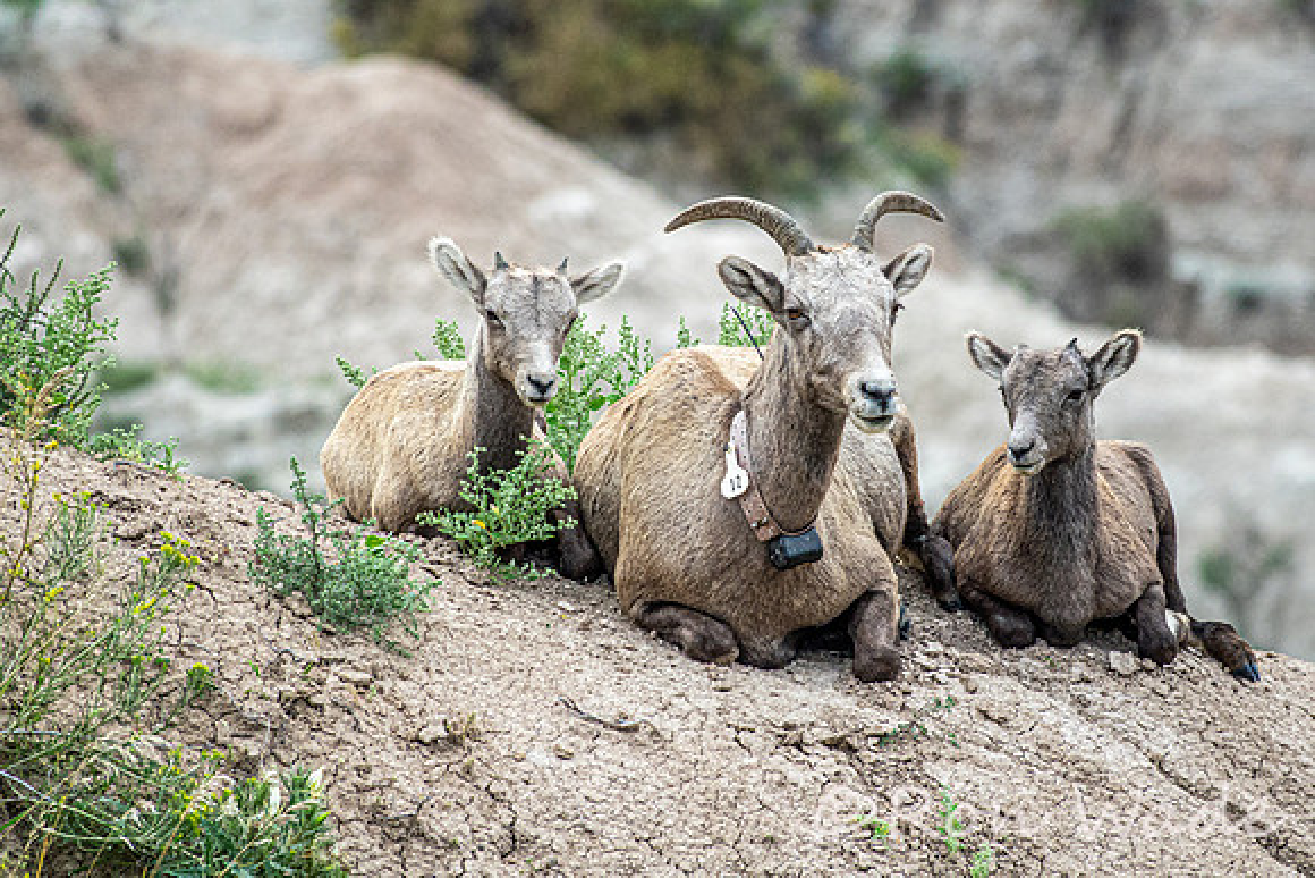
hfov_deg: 3.2
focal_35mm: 636
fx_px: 23220
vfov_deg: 2.2
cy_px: 362
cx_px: 772
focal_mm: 198.21
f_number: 4
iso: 400
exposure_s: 1/500
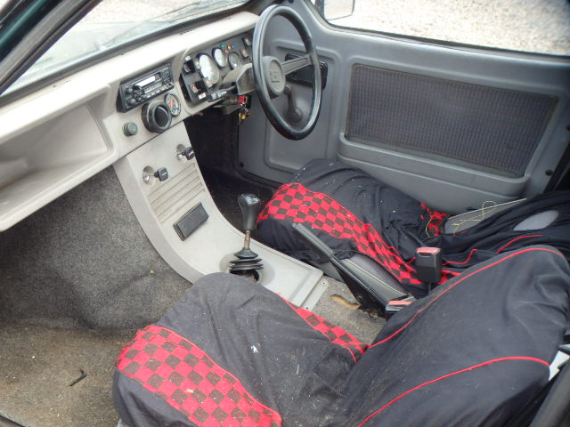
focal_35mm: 38
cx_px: 285
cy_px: 214
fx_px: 626
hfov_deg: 49.0
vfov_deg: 37.7
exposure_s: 1/80
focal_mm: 6.8
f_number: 4.6
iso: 160
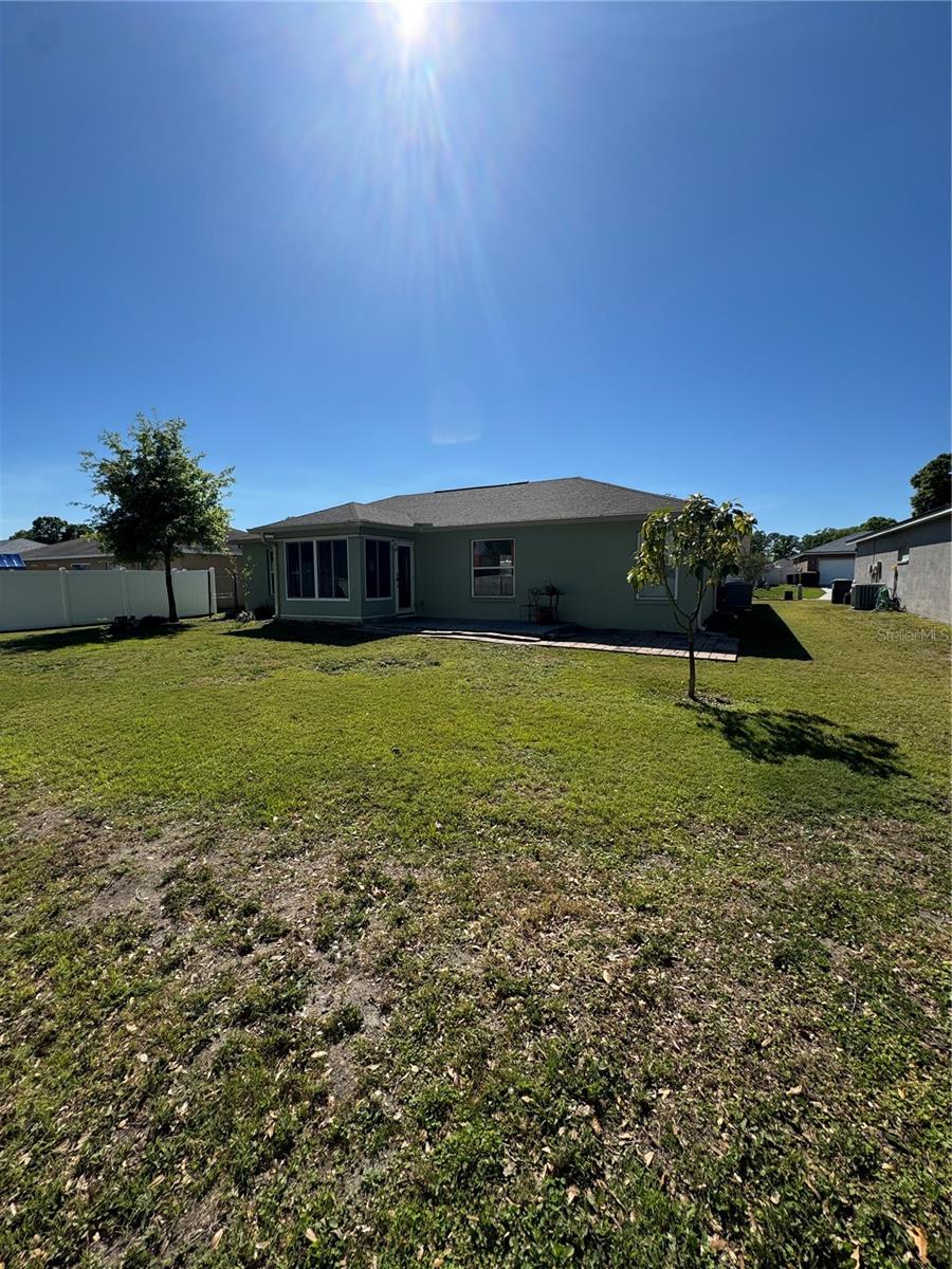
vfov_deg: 102.1
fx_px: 513
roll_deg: +1.2
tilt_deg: -6.4
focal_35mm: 14
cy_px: 634
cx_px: 476
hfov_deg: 85.7
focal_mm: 2.22
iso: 50
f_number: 2.2
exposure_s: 1/2273
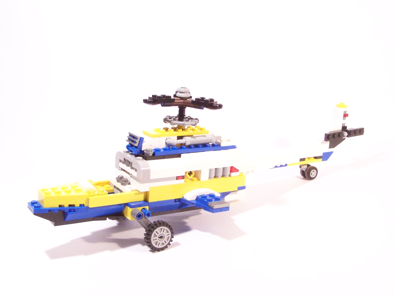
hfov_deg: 39.7
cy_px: 148
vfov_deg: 30.3
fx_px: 546
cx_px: 197
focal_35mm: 48
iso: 400
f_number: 3.6
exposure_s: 1/20
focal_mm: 8
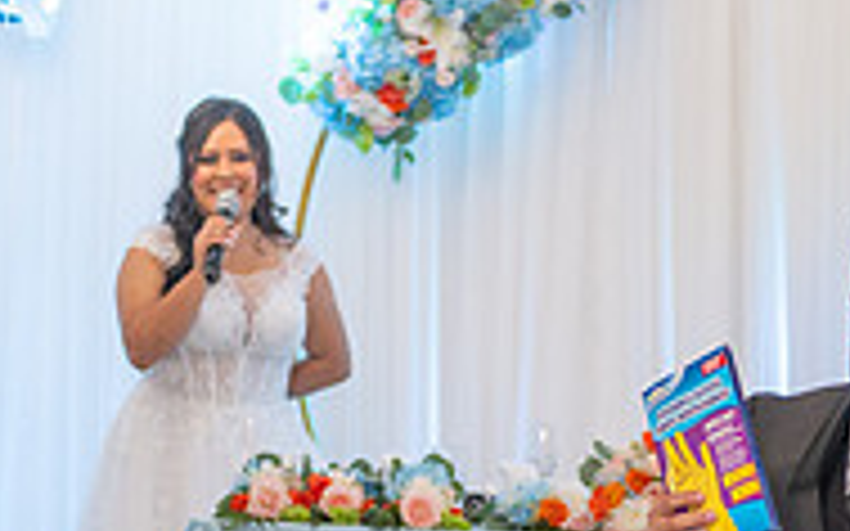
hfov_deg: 12.2
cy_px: 785
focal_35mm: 172
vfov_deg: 7.5
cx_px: 378
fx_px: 3983
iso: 1000
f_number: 3.2
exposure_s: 1/160
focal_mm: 55
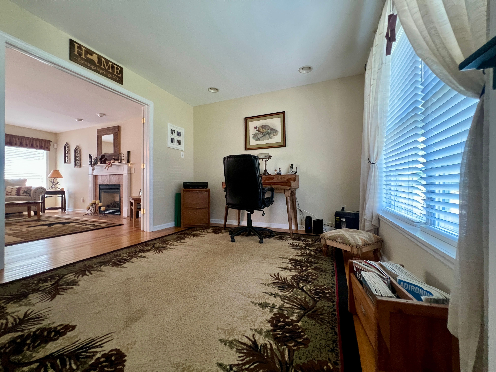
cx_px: 248
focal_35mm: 13
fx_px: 186
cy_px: 186
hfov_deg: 106.2
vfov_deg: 89.9
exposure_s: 1/60
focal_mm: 1.57
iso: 500
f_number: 1.8
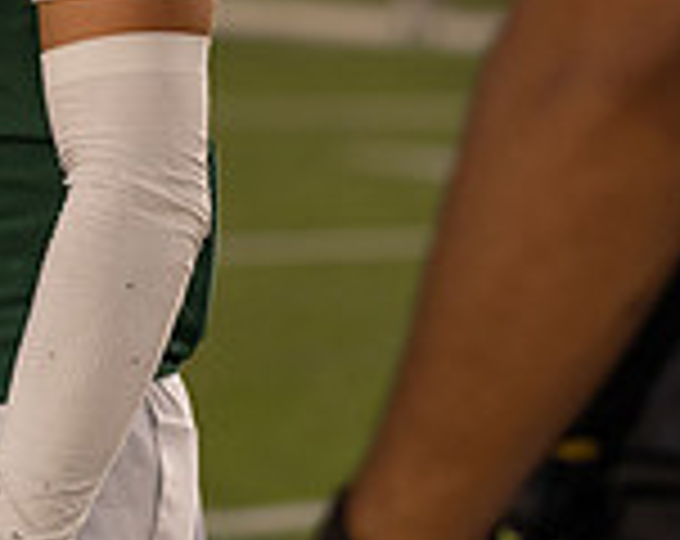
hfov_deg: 5.5
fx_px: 7006
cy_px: -276
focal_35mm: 349
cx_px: -282
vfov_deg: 4.4
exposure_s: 1/320
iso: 500
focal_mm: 83
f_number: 2.8
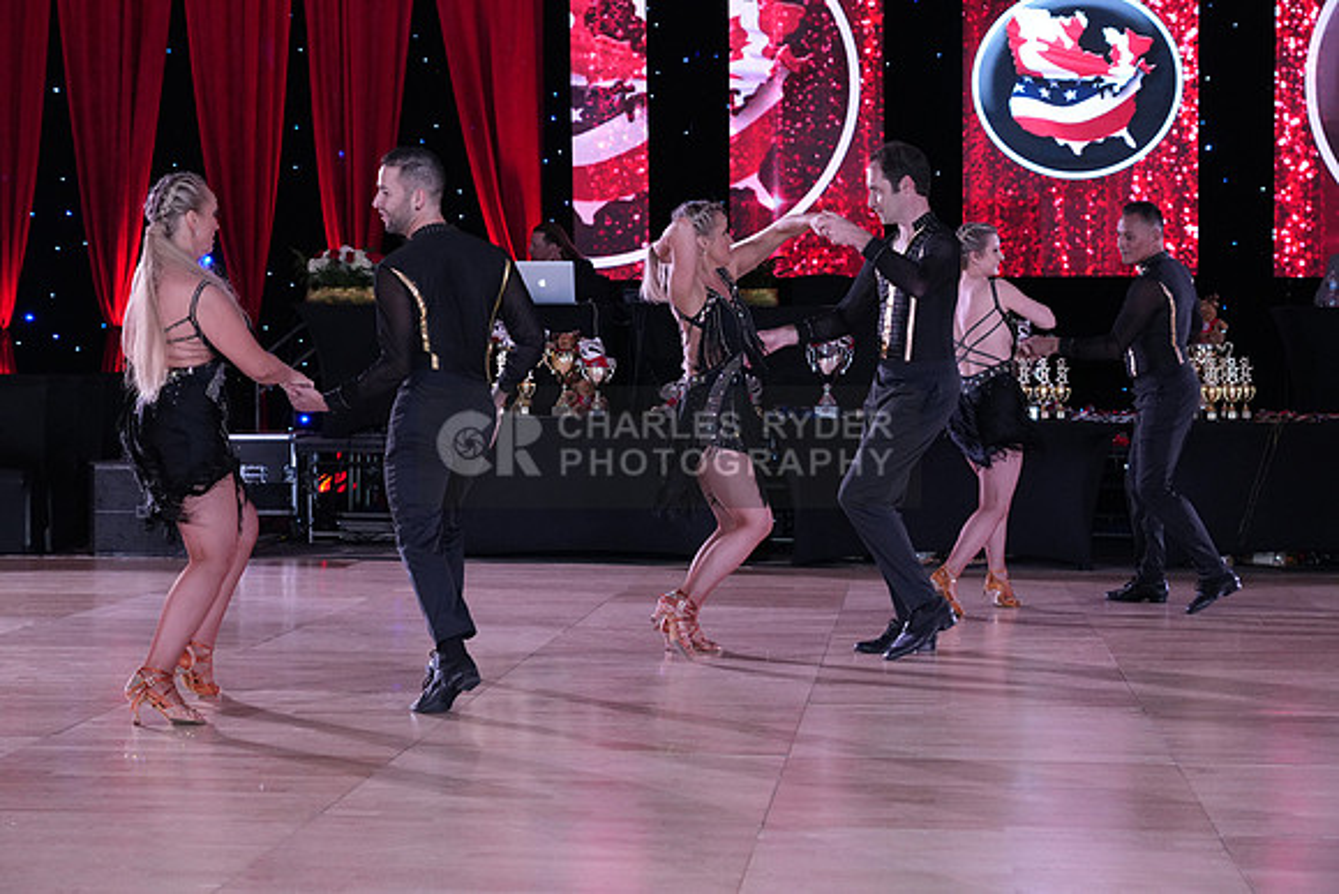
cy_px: 447
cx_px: 670
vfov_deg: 21.3
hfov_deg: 31.4
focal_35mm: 64
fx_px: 2381
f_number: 5
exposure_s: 1/250
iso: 2500
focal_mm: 64
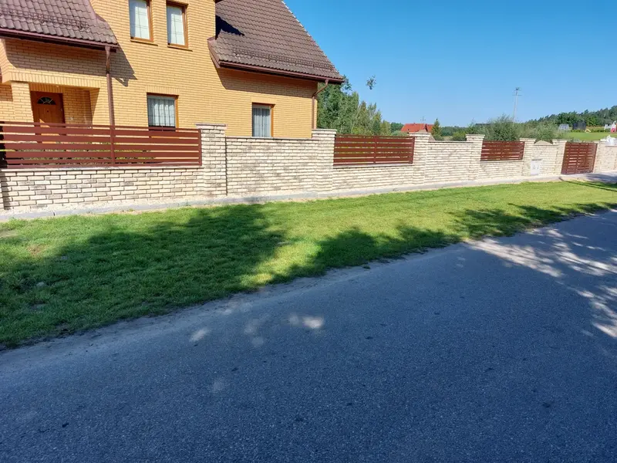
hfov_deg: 69.4
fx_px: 446
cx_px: 308
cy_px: 232
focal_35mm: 25
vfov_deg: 54.9
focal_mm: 5.23
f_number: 1.8
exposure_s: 1/615
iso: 25
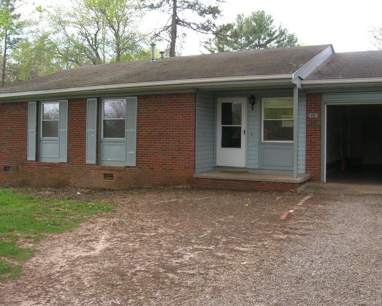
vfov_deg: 41.1
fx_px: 407
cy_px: 151
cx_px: 195
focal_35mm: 36
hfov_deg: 50.3
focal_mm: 5.7
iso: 105
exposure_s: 1/178
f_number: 4.9
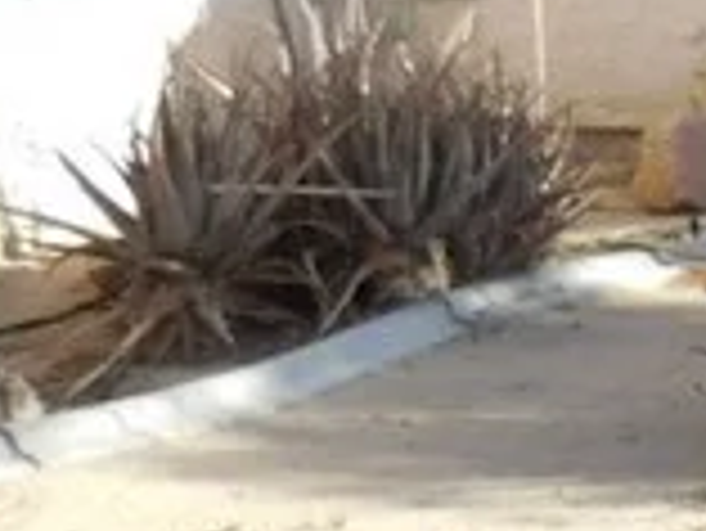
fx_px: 3062
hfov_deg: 11.2
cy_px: -90
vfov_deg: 9.8
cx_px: 1641
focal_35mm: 150
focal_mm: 4
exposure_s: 1/640
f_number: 3
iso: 125
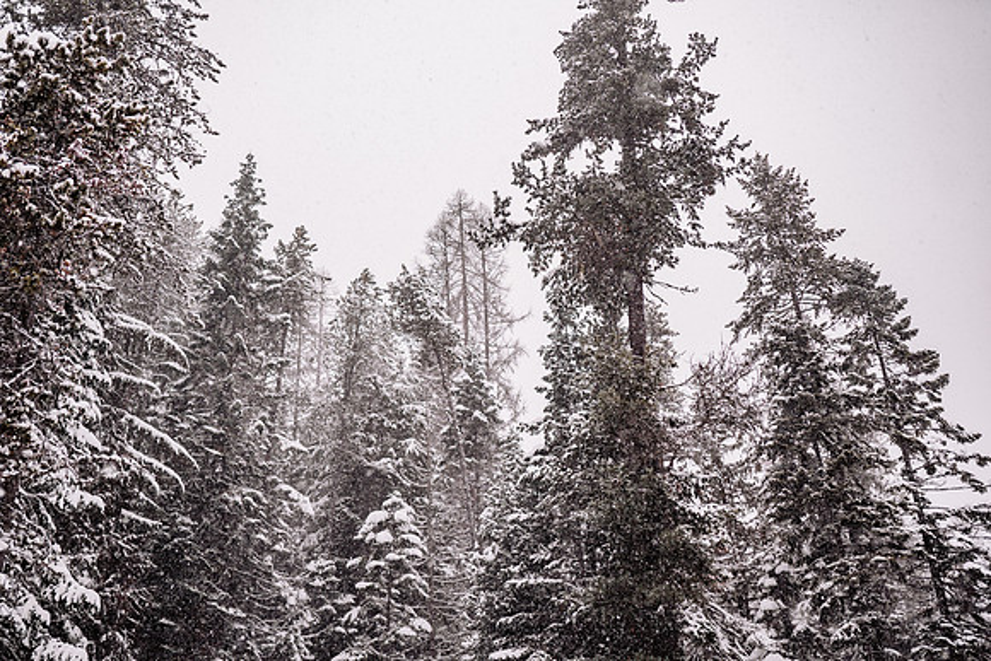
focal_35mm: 35
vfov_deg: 37.9
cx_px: 496
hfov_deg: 54.4
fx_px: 964
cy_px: 330
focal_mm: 35
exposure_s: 1/200
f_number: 2.2
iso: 100
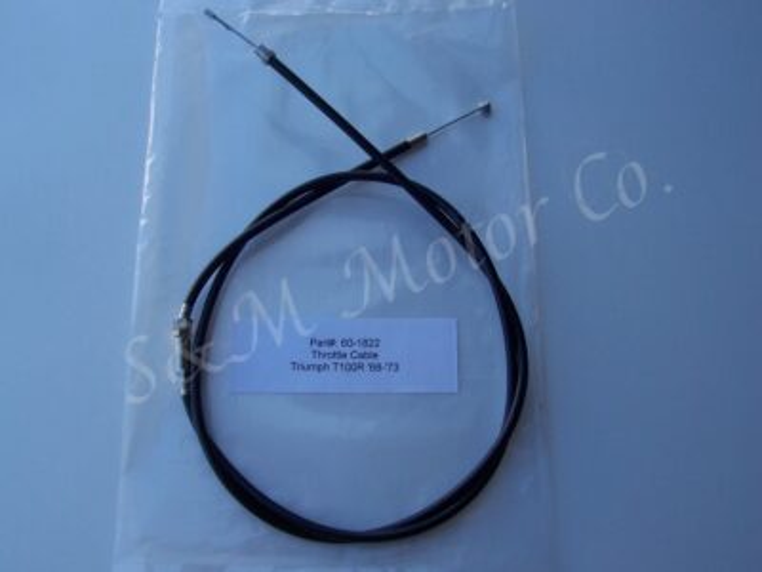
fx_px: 814
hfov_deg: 50.1
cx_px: 381
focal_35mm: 37
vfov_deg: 38.7
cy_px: 286
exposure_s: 1/180
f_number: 5.6
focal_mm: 5.6
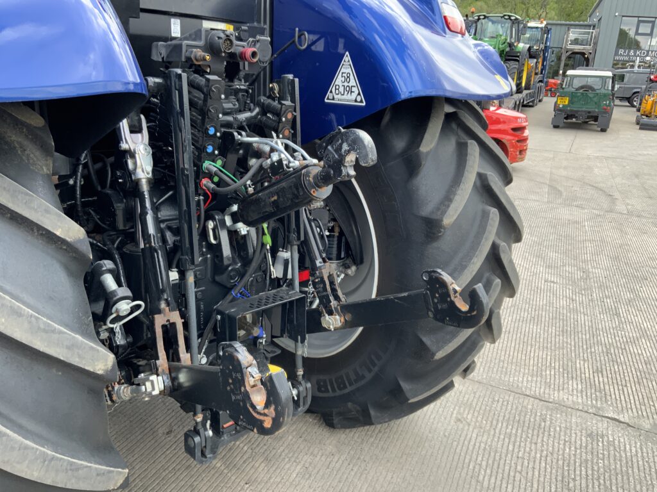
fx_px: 550
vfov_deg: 48.2
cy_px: 246
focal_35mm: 29
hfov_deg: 61.7
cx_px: 328
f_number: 1.8
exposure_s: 1/206
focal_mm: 3
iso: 16
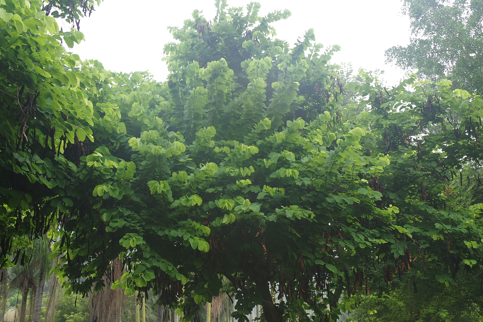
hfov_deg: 46.4
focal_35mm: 42
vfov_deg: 31.9
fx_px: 563
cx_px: 242
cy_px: 161
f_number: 4.5
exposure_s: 1/30
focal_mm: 28
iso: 200
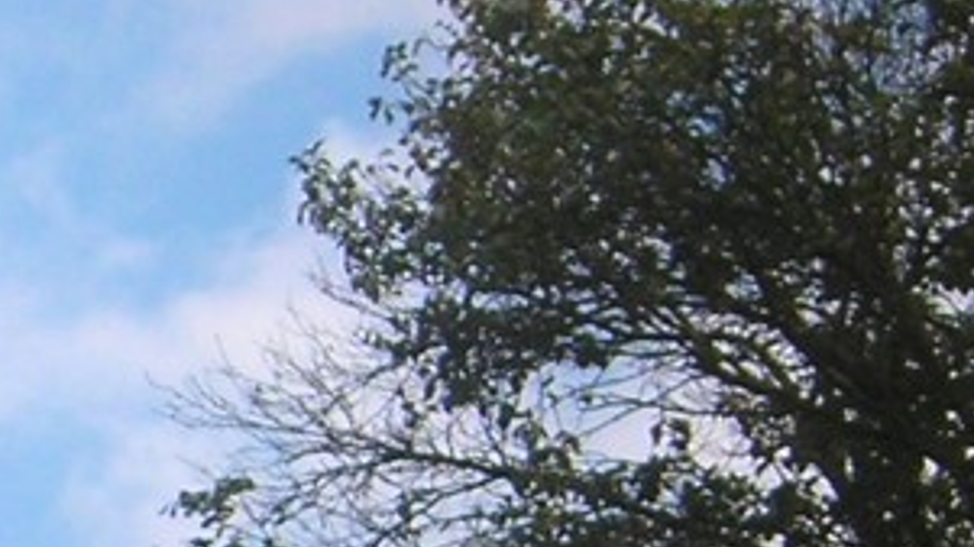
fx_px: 9861
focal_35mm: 382
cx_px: -1560
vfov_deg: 3.1
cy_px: 1369
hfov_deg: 5.4
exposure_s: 1/250
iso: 50
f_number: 3.8
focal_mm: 10.9
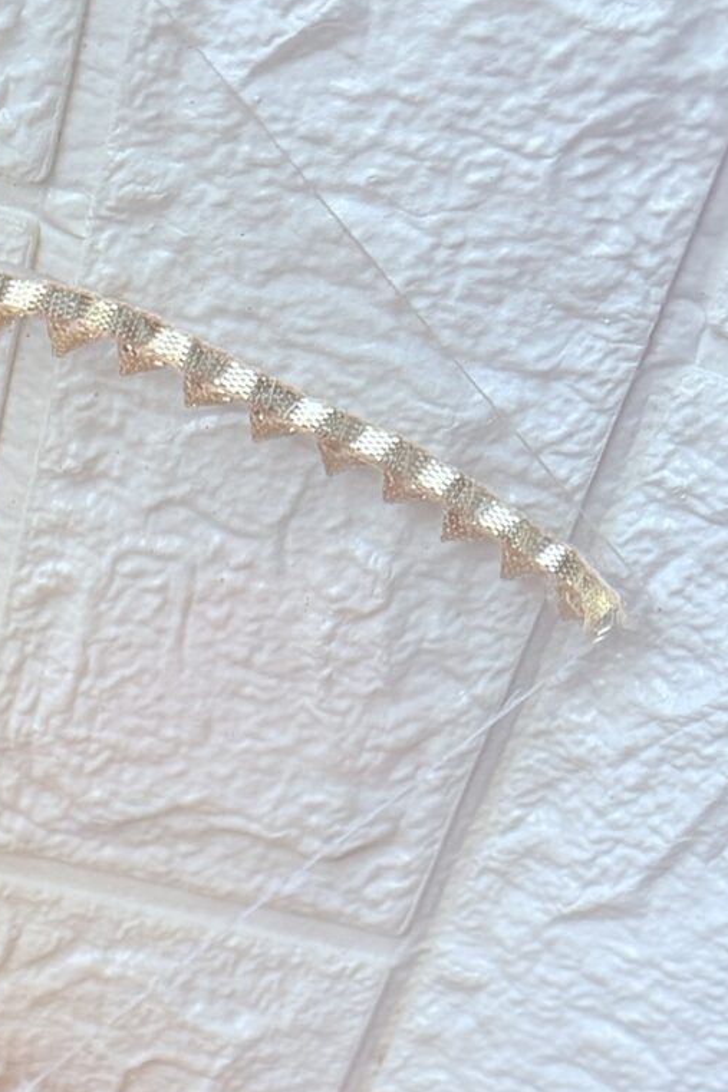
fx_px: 2549
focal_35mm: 84
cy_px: 1772
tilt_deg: -59.8
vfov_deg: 19.9
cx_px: -386
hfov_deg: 15.0
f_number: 1.78
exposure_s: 1/60
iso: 320
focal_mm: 6.76
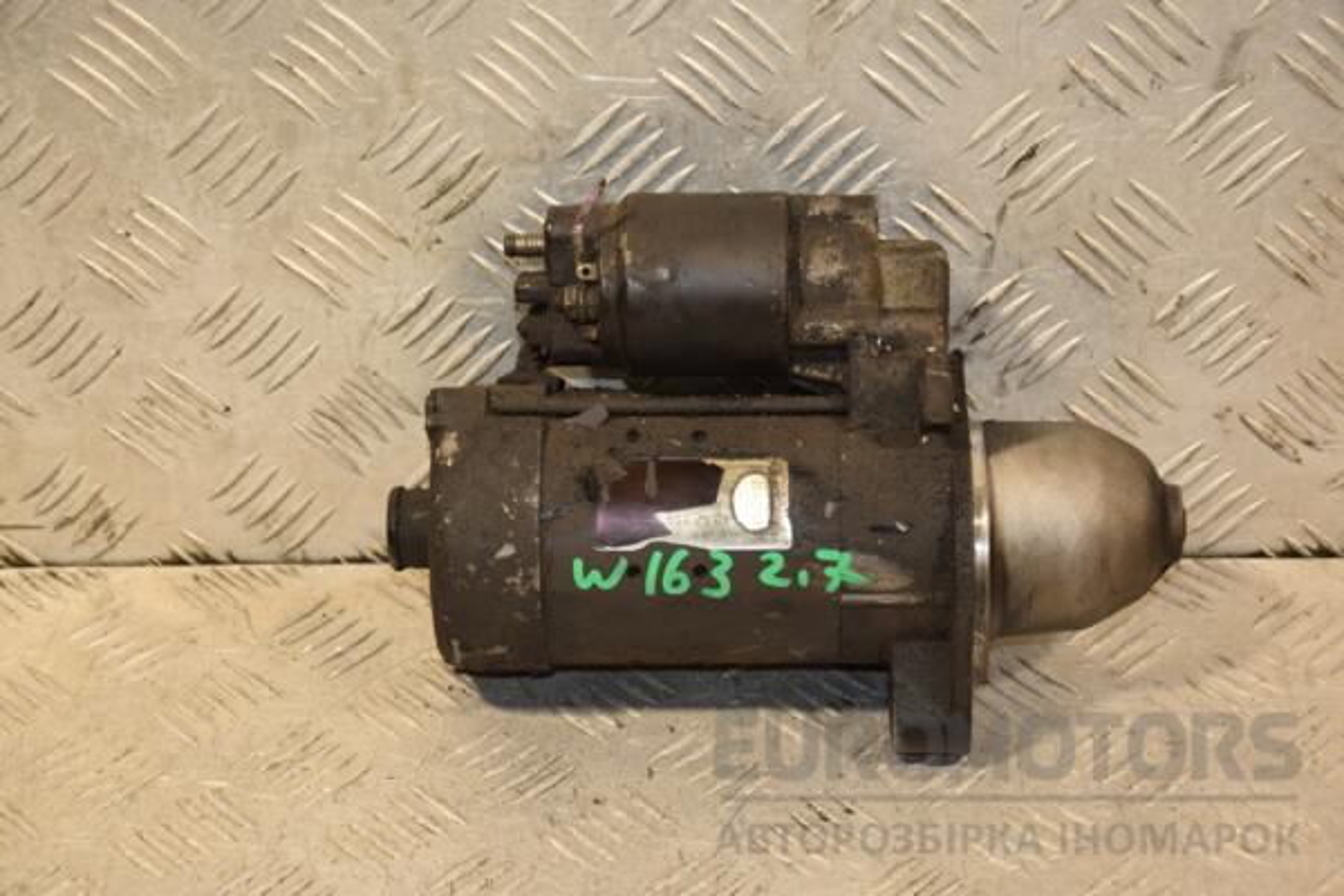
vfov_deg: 15.7
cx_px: 672
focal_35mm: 87
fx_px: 3248
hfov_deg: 23.4
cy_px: 448
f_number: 5
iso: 800
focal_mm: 58
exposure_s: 1/100
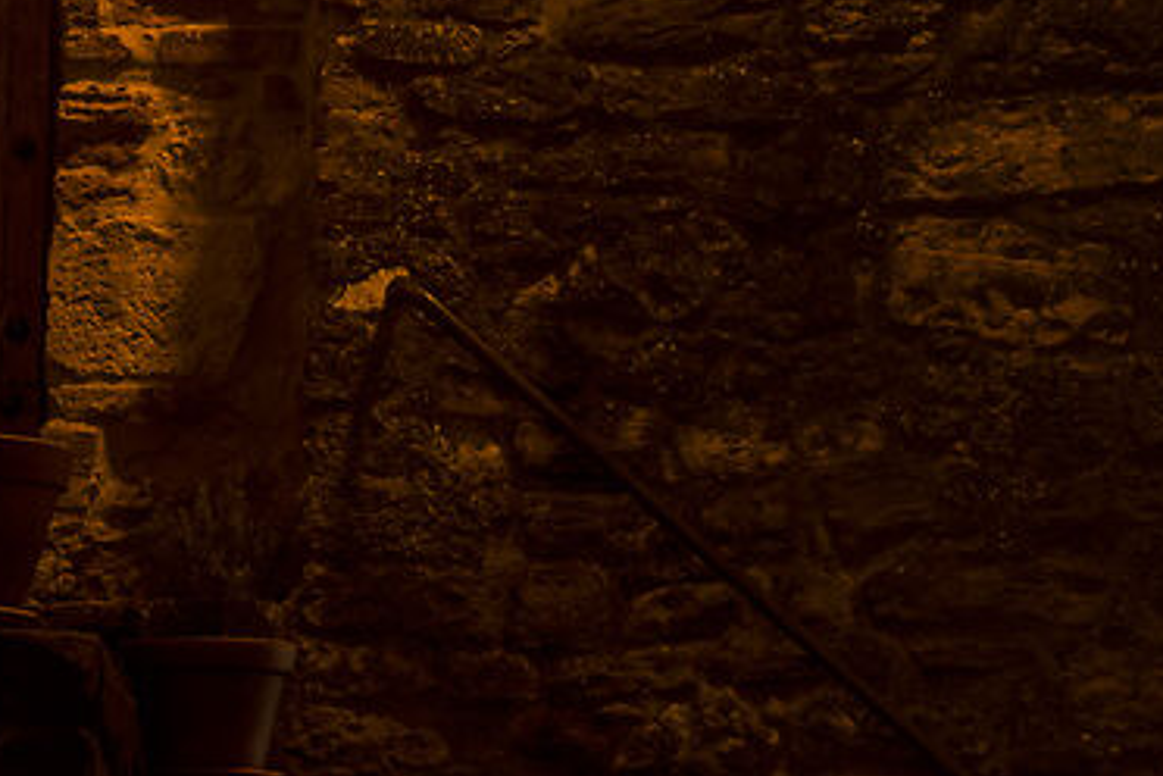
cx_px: 1679
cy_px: -324
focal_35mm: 192
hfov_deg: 10.4
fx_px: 6186
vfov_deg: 7.1
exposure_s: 4
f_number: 11
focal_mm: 29.7
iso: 100
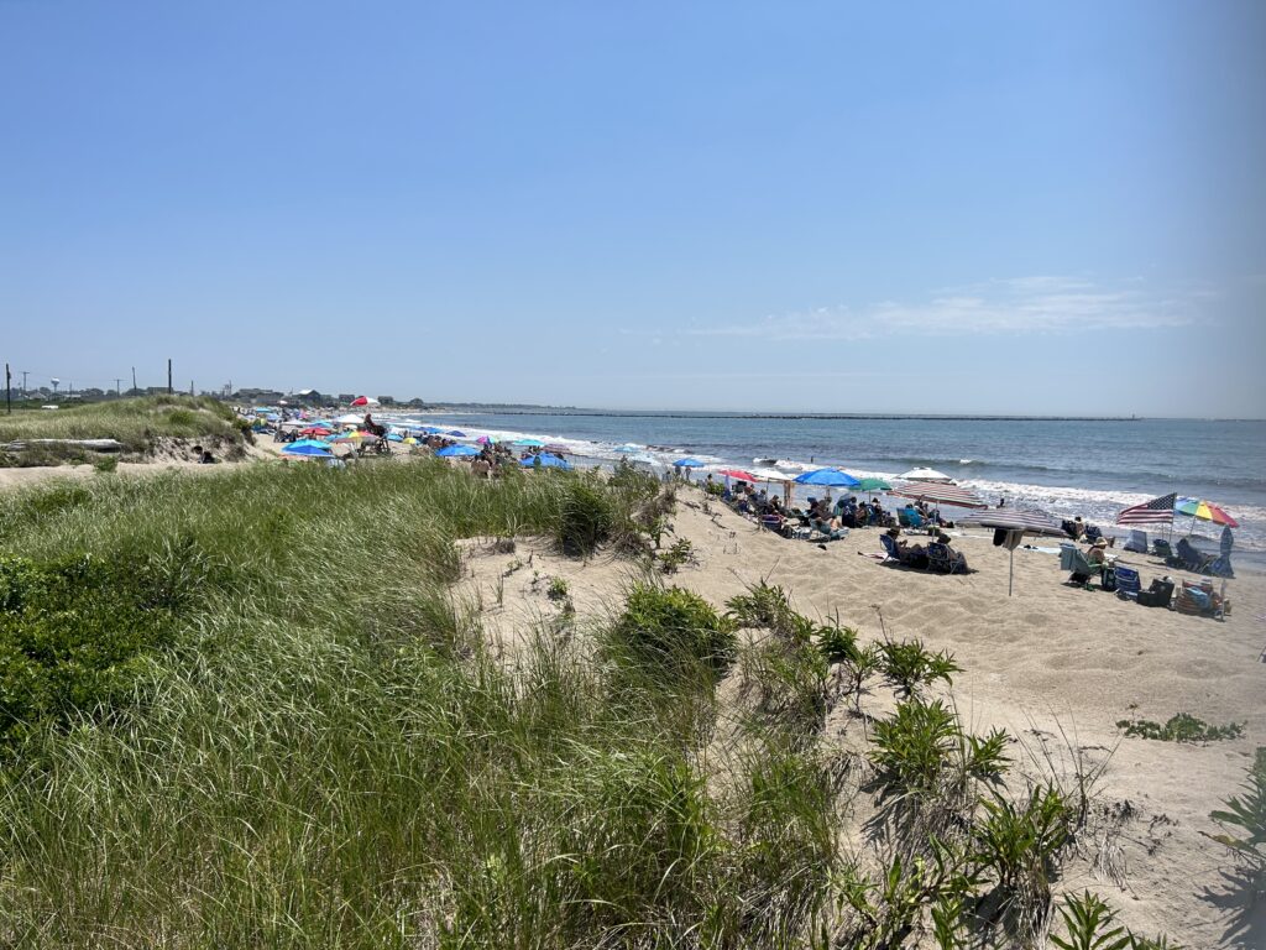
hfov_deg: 67.3
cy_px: 475
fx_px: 951
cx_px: 633
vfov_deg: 53.1
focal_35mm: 26
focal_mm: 5.7
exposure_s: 1/8000
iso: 50
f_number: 1.5
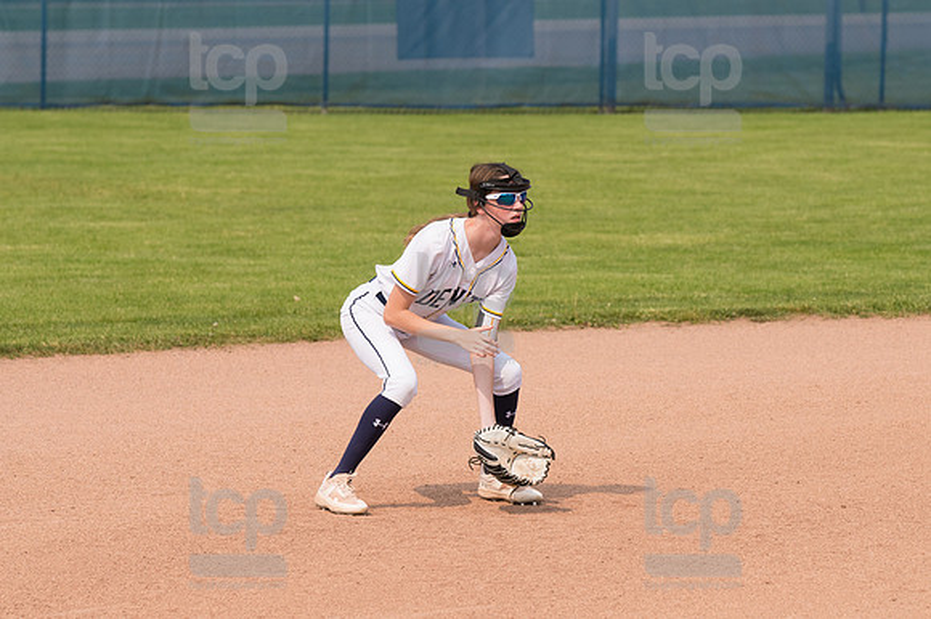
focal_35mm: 232
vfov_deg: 5.9
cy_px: 310
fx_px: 5996
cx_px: 466
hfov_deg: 8.9
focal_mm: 155
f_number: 5.6
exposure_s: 1/1600
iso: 320
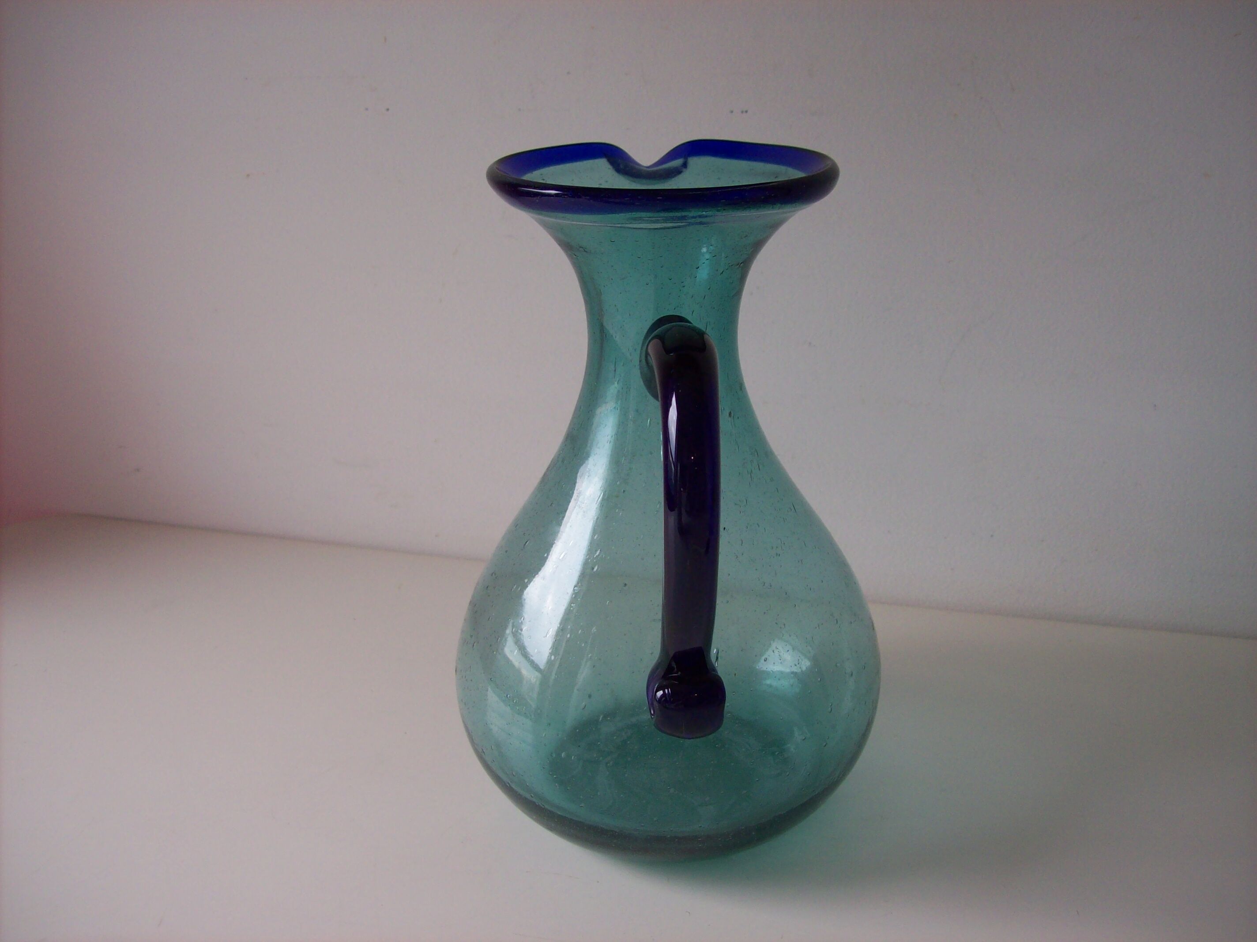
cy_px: 471
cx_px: 628
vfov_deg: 39.6
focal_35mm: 36
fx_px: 1307
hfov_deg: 51.4
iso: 80
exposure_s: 1/64
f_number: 2.7
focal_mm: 6
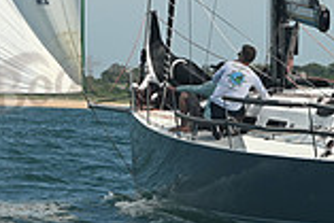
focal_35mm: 277
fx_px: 2572
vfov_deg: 5.0
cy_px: -44
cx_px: 270
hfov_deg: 7.4
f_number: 10
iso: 320
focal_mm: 75
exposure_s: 1/1000
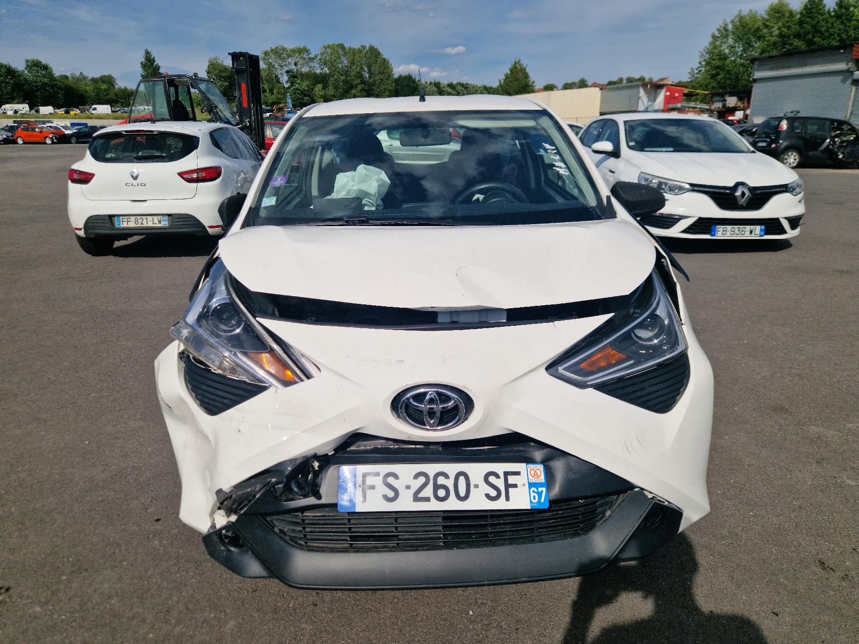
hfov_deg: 73.9
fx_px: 571
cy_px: 322
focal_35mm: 23
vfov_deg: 58.9
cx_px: 430
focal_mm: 5.4
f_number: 1.8
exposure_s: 1/5000
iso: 50
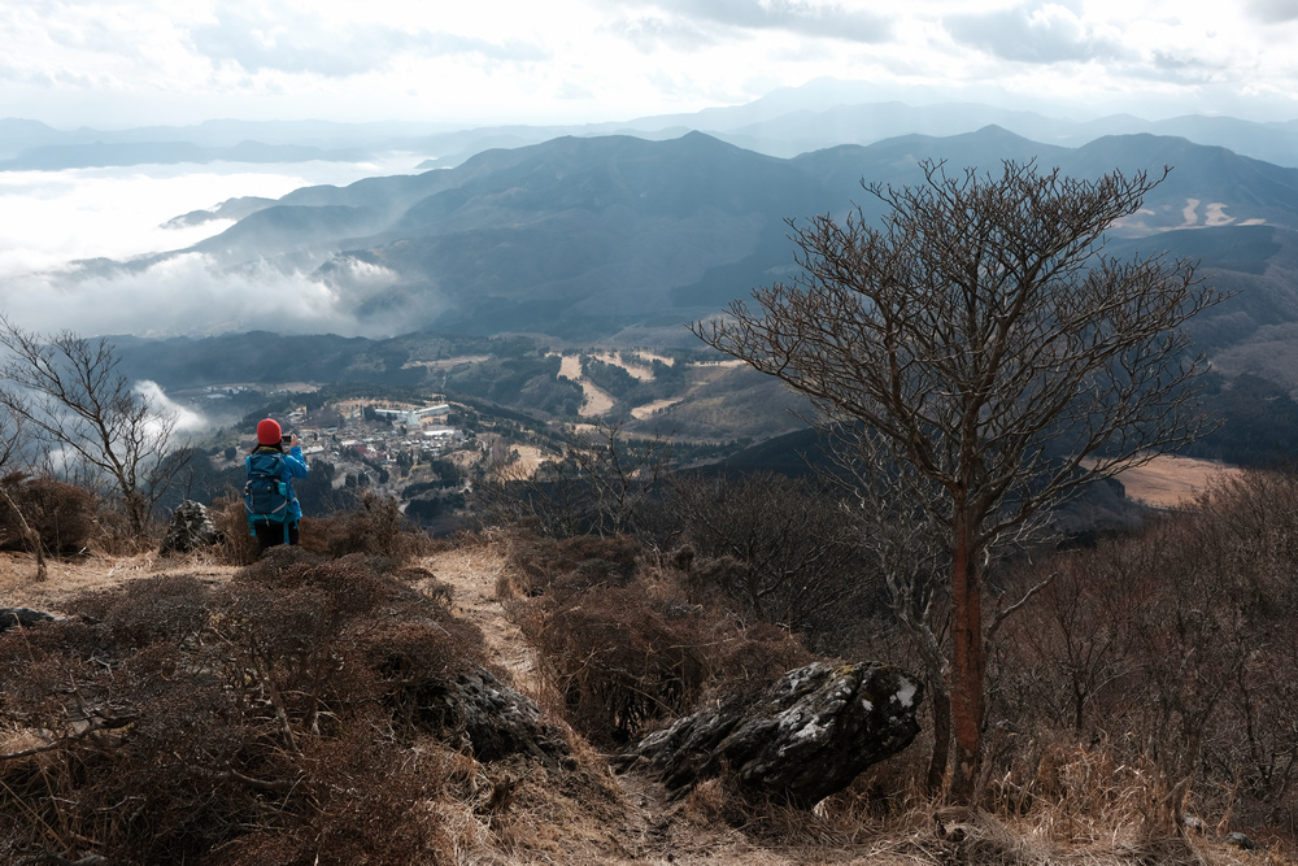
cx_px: 649
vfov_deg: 37.9
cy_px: 433
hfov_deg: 54.4
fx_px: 1262
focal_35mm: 35
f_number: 8
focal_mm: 23
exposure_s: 1/420
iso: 250
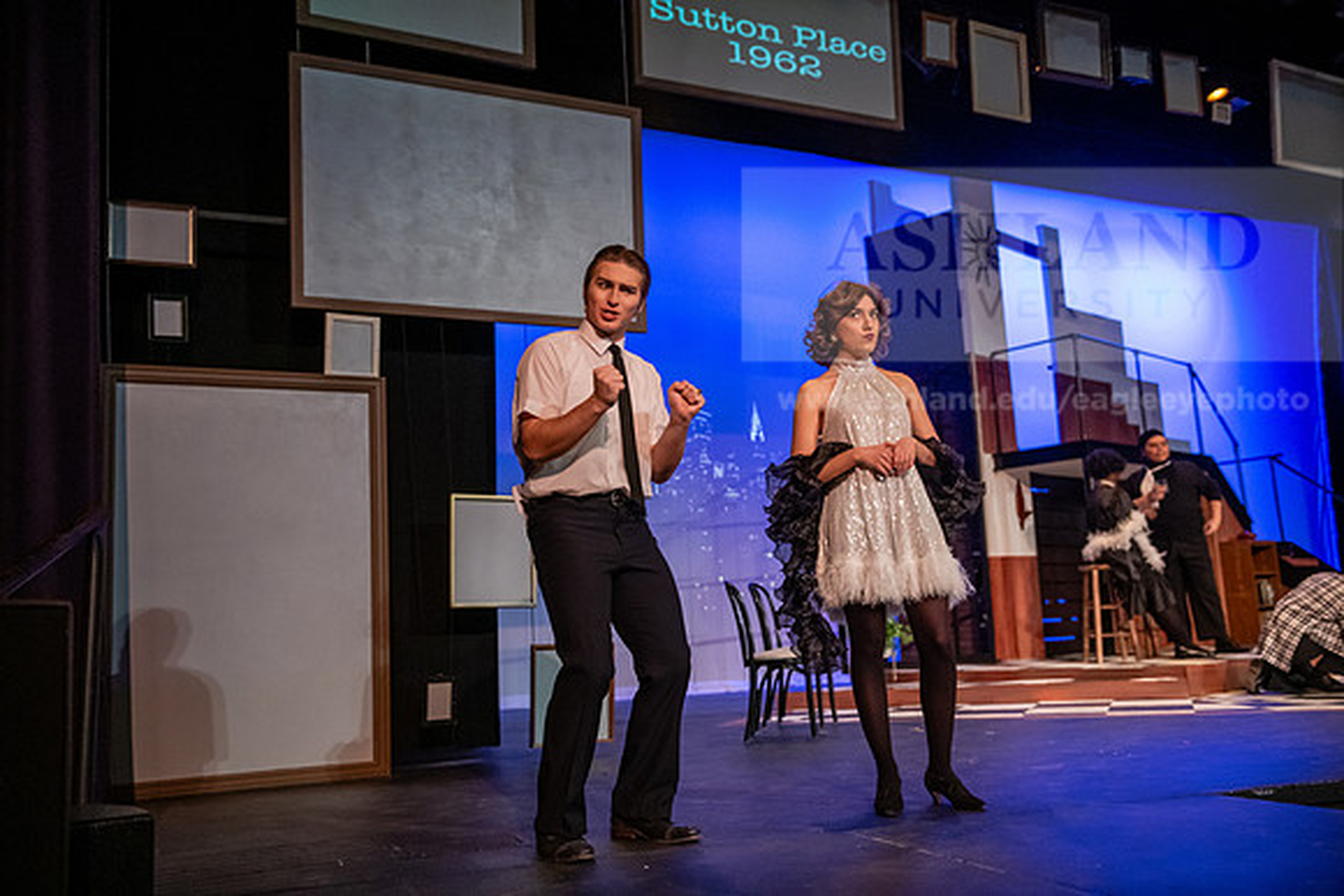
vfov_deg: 38.9
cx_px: 672
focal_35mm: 34
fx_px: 1270
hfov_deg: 55.8
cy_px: 448
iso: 3200
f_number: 3.2
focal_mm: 34
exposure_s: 1/200
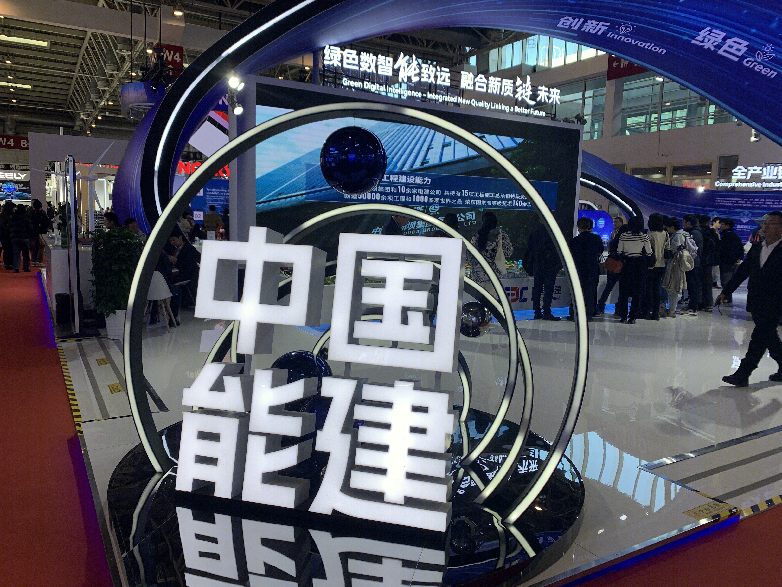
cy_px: 294
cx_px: 391
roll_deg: -2.2
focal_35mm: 26
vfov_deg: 53.1
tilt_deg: -5.2
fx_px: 587
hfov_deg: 67.3
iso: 25
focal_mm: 4.25
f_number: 1.8
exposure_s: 1/300
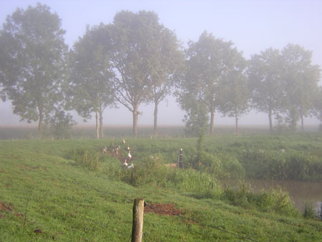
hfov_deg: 46.8
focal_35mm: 40
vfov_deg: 36.0
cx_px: 161
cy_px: 121
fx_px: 372
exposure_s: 1/322
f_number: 2.7
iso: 100
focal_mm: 5.2
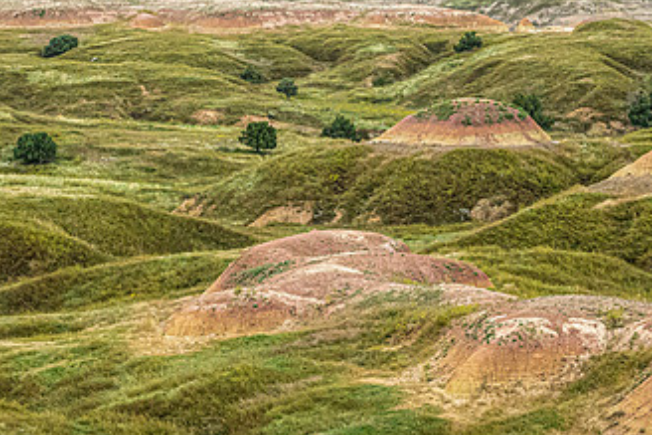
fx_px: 3334
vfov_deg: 7.5
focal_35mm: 184
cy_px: 291
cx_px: 288
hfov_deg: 11.2
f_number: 7.1
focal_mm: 38.04
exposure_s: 1/320
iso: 1250
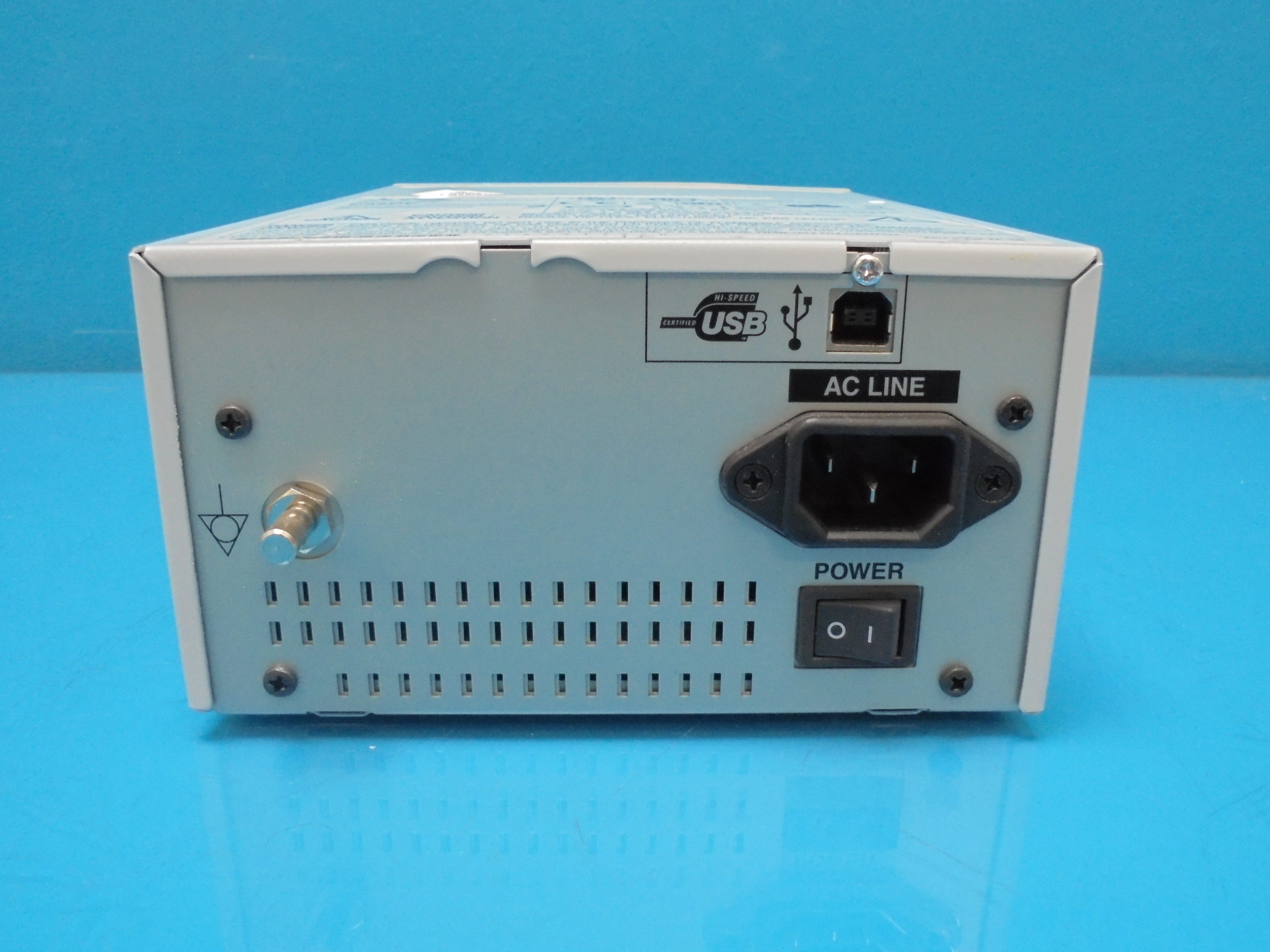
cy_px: 476
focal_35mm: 29
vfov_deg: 48.2
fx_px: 1064
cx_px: 635
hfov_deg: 61.7
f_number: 3.7
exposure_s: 1/30
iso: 400
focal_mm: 5.3
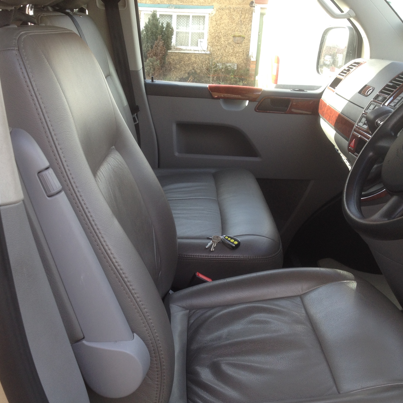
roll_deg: -2.1
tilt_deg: -23.5
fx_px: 553
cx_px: 177
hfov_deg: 40.0
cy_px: 201
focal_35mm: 42
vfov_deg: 40.0
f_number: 2.4
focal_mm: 4.28
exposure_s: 1/120
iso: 50
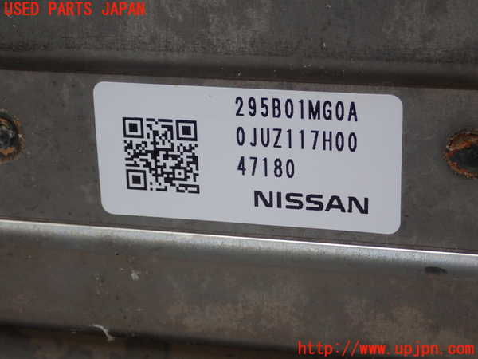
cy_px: 180
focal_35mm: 85
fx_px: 1174
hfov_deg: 23.0
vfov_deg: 17.4
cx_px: 239
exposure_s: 1/100
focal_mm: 15.41
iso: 200
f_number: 4.5
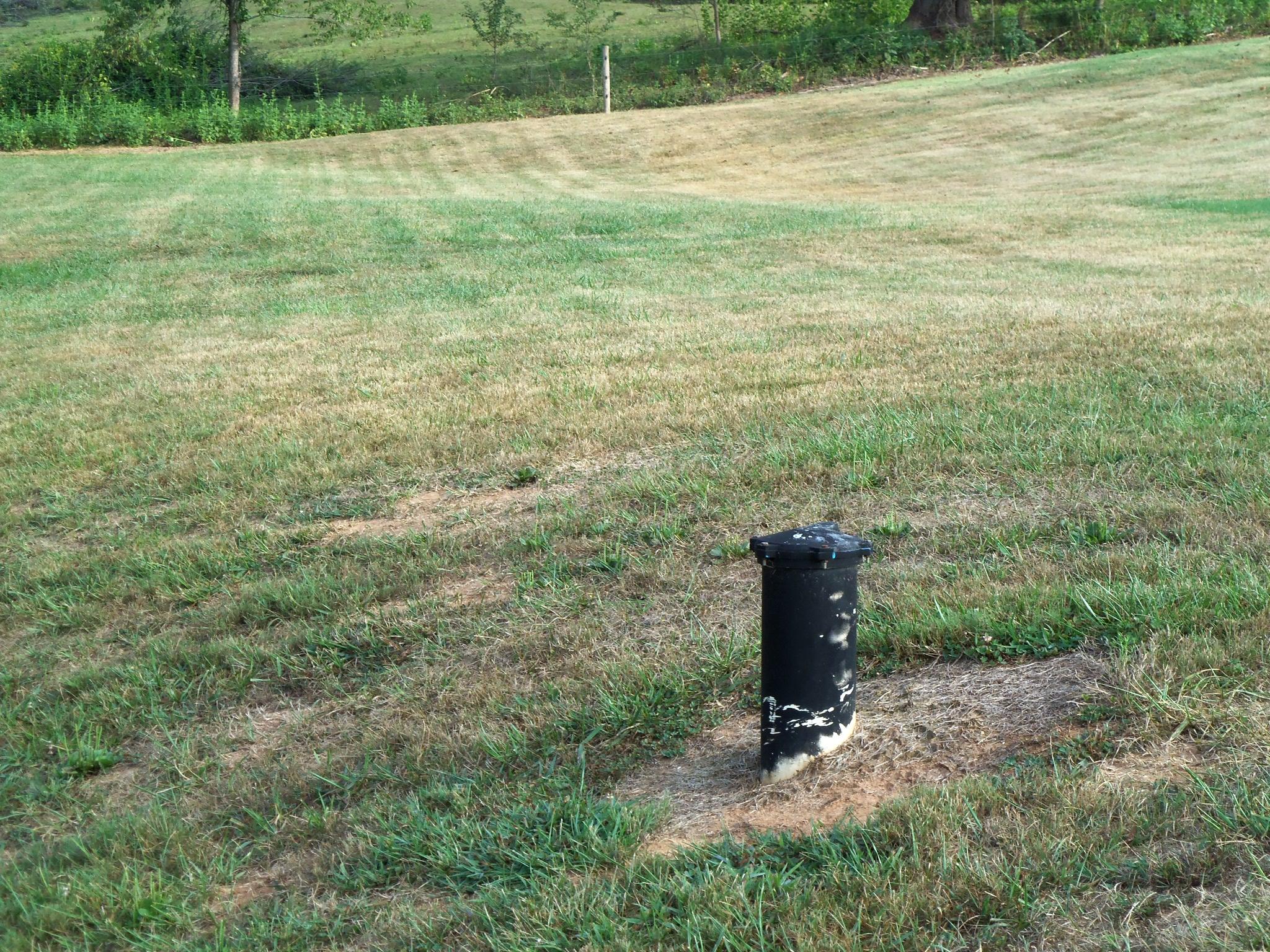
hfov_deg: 25.0
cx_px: 635
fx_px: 2862
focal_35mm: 78
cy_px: 476
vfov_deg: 18.9
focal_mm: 14.3
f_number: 4.2
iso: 80
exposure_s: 1/125
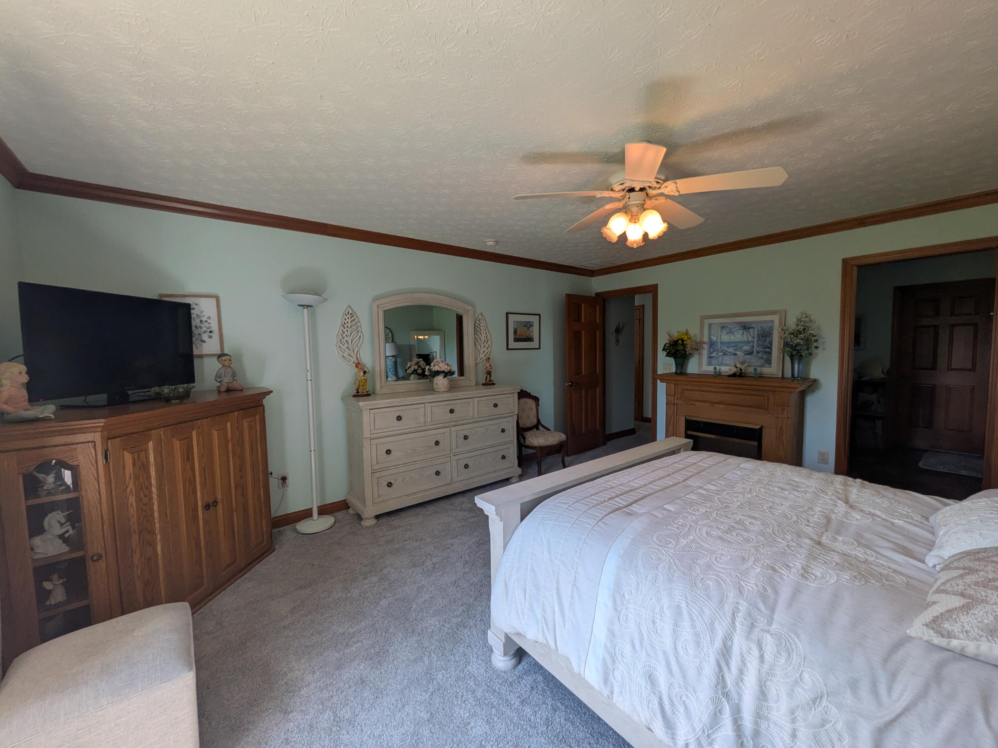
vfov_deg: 85.7
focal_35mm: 14
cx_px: 499
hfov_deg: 102.1
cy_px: 374
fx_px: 404
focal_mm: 1.83
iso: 96
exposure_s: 1/120
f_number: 2.2
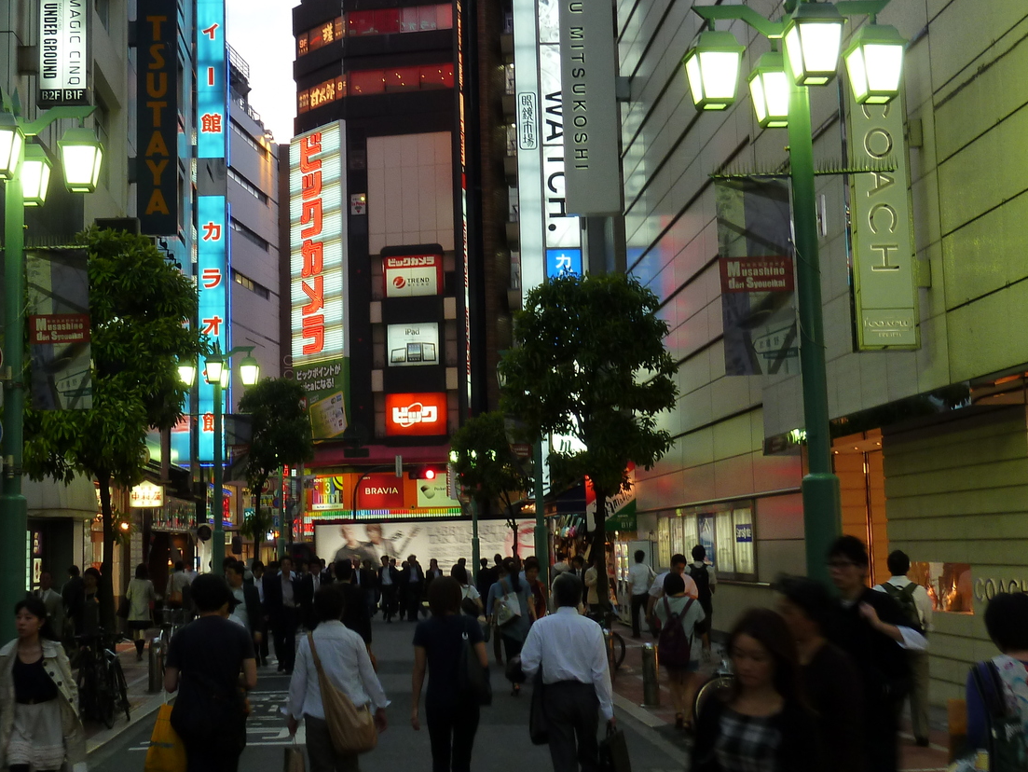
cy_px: 316
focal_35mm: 58
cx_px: 353
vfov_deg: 25.2
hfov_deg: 33.0
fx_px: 1723
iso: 125
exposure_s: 1/25
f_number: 3.6
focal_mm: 6.5
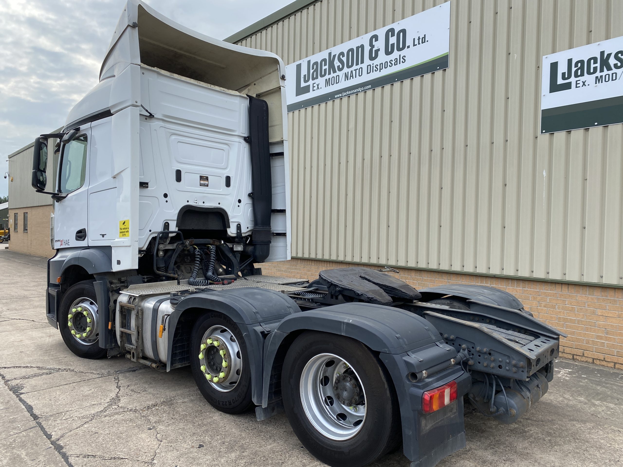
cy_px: 234
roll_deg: +0.2
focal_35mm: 26
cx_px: 312
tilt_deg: -0.2
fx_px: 468
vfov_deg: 53.1
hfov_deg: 67.3
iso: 32
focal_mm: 4.25
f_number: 1.8
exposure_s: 1/1395
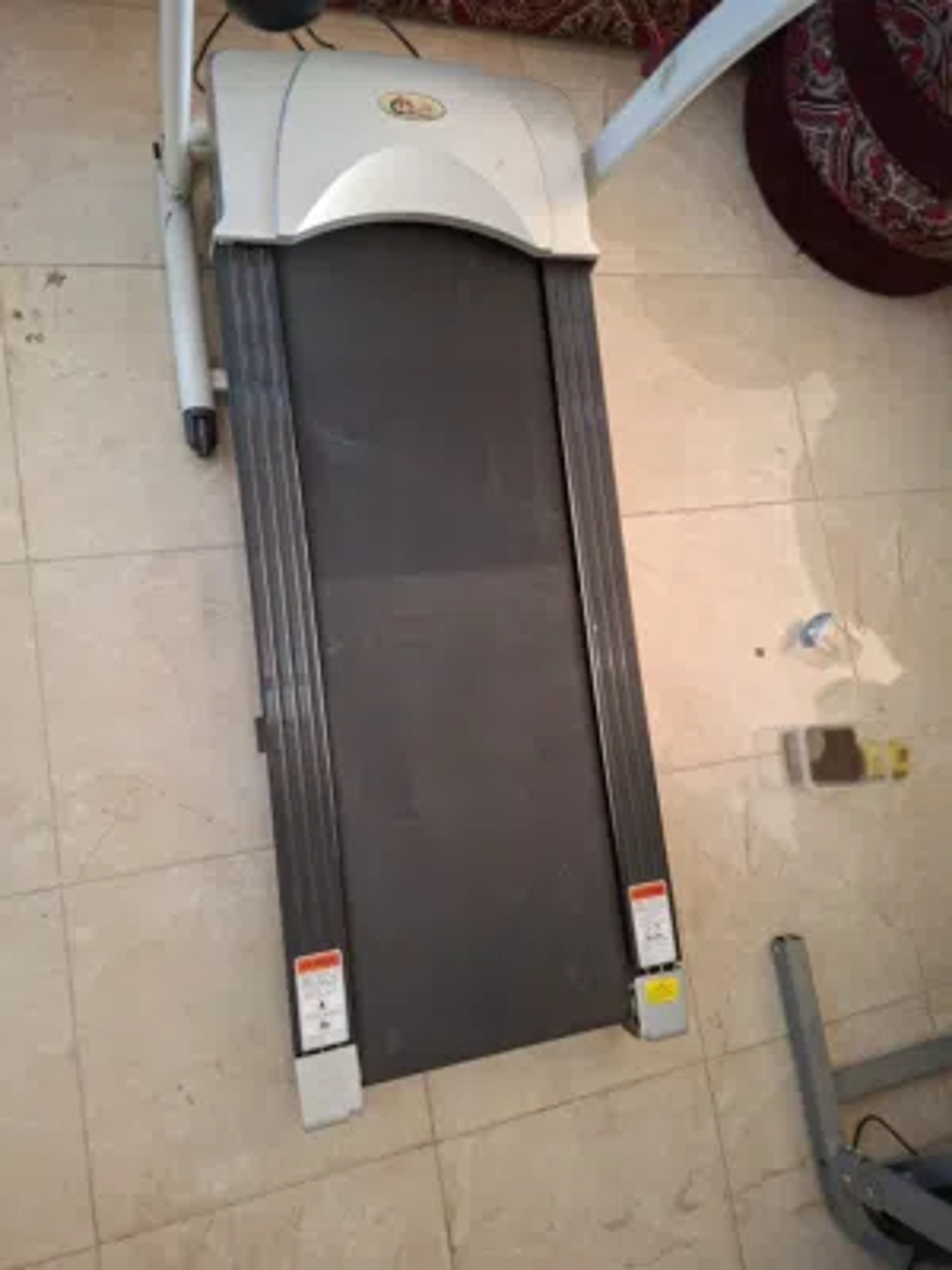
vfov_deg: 73.9
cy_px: 635
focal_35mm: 23
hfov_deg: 58.9
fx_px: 843
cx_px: 476
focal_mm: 5.54
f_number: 1.8
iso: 250
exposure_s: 1/33
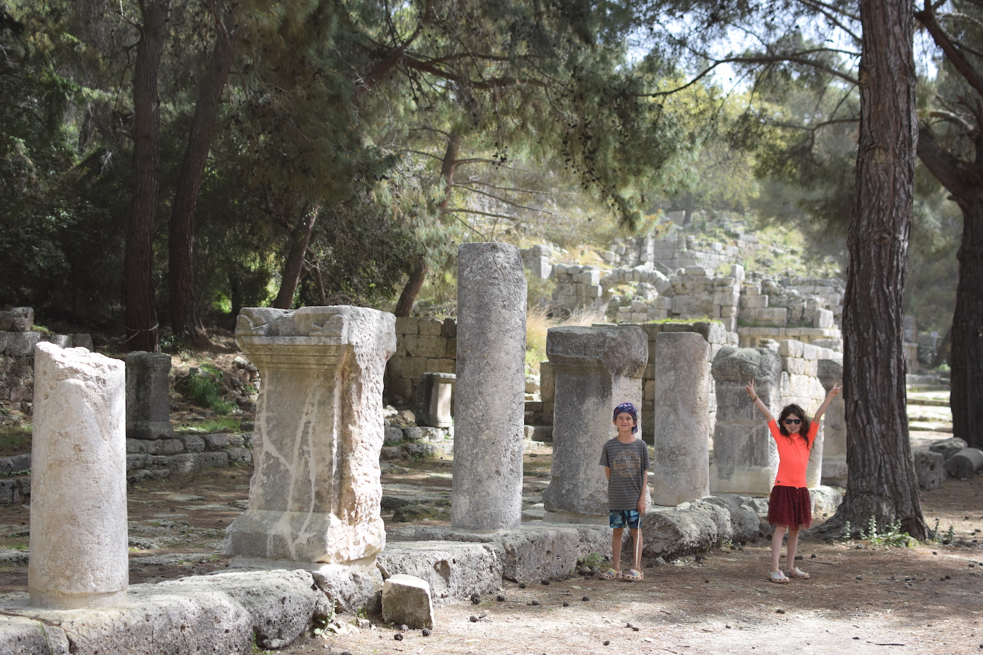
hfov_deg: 37.9
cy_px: 328
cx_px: 492
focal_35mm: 52
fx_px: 1433
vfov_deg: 25.8
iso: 400
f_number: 3.2
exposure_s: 1/2000
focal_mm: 35
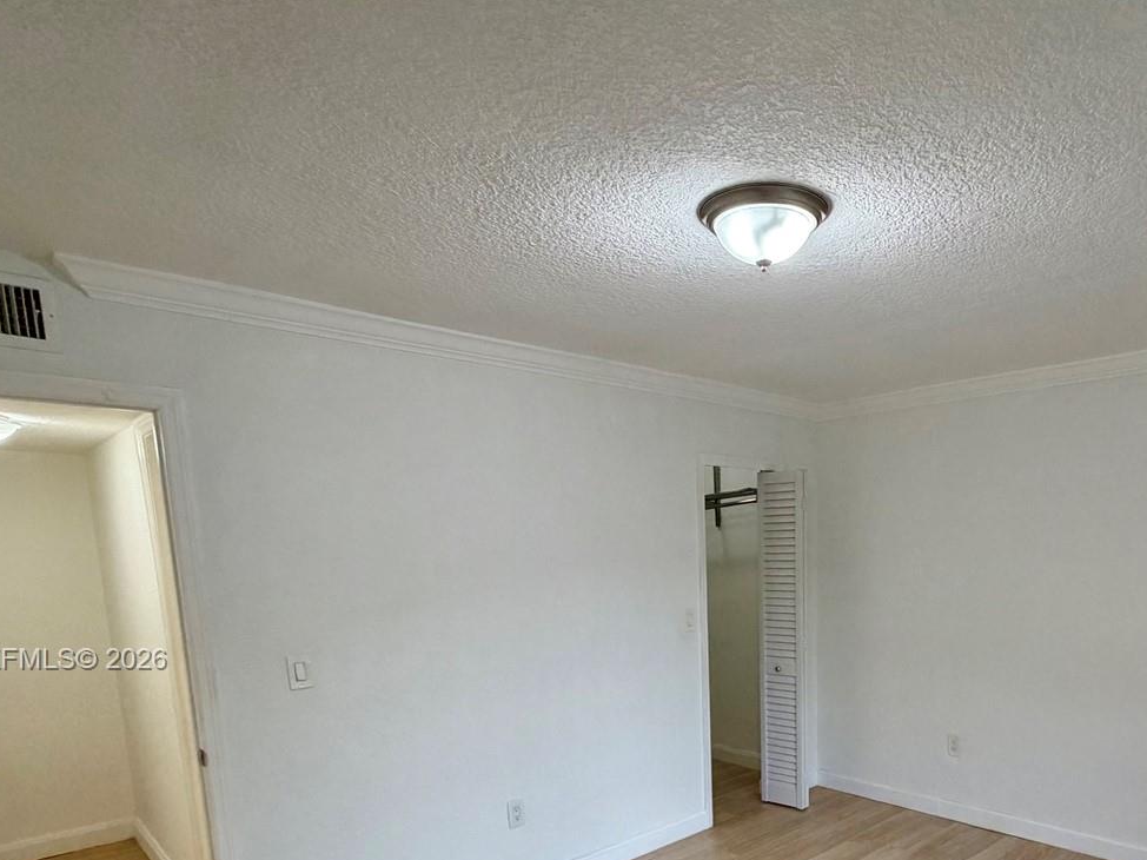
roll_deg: +0.7
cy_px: 661
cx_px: 742
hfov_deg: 72.2
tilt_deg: -7.6
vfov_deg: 55.6
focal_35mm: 23
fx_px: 762
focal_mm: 2.22
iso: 320
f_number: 2.2
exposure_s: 1/120
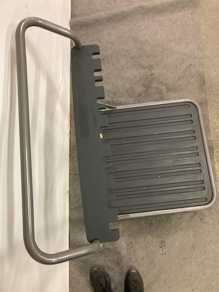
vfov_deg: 63.4
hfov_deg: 49.7
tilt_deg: -77.8
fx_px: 236
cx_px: 110
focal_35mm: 28
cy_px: 146
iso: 250
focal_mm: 3.99
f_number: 1.8
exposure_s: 1/50
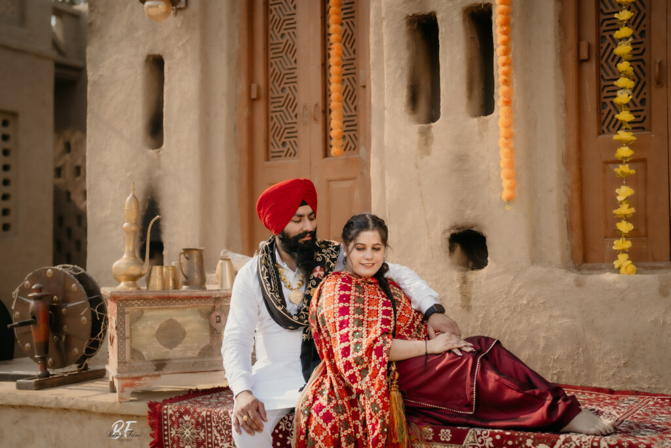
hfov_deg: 39.6
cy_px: 224
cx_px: 336
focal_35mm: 50
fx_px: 932
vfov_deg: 27.0
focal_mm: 50
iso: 80
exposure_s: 1/1250
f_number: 2
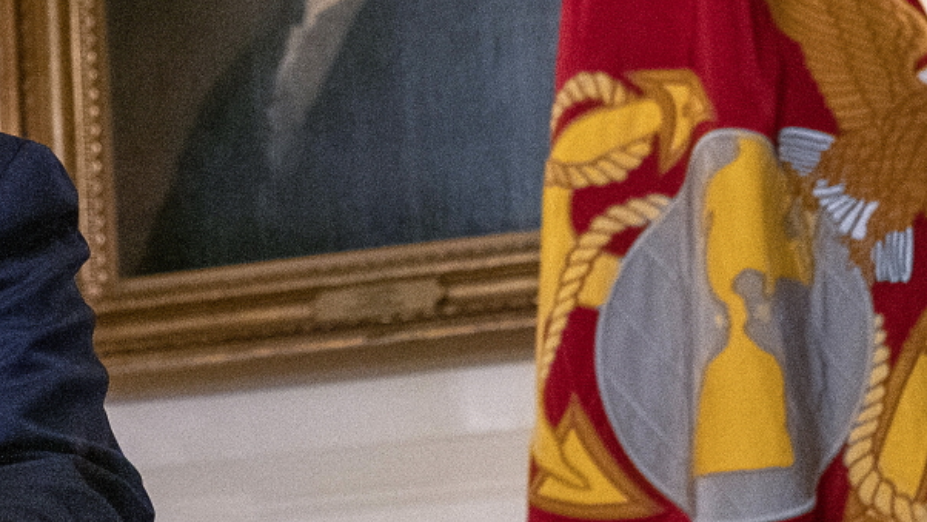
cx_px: -242
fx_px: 4278
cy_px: 238
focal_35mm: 174
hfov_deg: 12.0
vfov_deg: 7.0
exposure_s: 1/200
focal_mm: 50
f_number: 3.2
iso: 4000
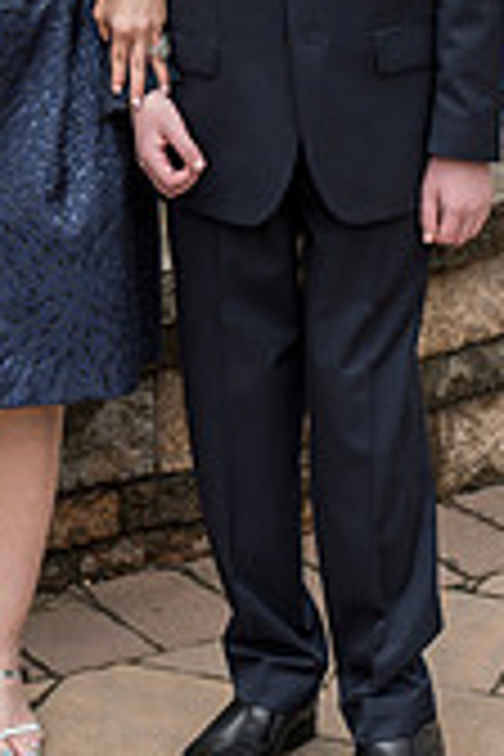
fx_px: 2814
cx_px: 68
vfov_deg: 15.0
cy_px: -58
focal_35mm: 134
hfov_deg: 10.2
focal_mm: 50
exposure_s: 1/125
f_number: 5.6
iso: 200
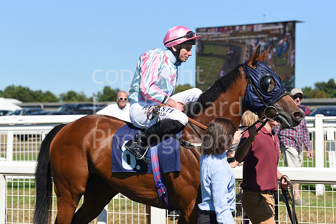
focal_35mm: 110
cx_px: 168
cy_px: 112
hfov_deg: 18.6
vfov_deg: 12.5
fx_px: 1027
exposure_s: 1/3200
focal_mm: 110
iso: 400
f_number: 5.6
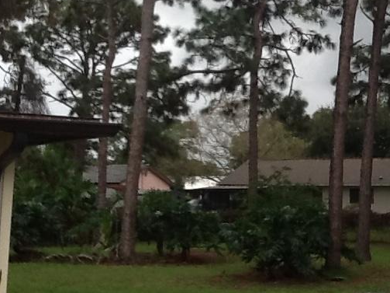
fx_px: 946
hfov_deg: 23.0
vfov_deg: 17.3
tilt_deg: +9.9
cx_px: 303
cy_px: 26
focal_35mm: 84
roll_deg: -0.6
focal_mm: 2.03
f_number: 2.4
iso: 40
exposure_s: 1/330
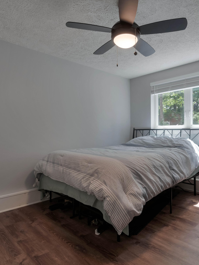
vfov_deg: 71.6
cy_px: 132
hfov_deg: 56.5
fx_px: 184
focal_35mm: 24
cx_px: 117
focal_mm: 16
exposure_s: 1/750
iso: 800
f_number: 8
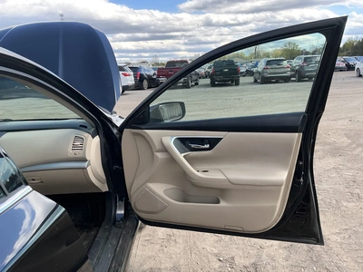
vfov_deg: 49.7
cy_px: 136
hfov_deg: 63.4
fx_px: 294
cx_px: 182
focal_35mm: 28
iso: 25
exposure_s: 1/389
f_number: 1.8
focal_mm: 3
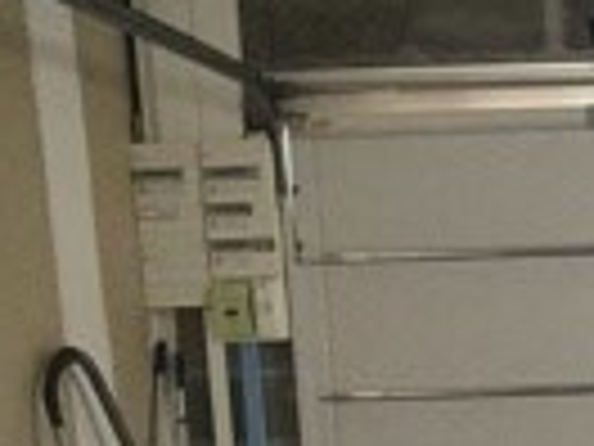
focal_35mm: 79
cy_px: 595
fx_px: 1356
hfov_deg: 22.1
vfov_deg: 17.4
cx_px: 778
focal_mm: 2.2
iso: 1250
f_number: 2.2
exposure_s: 1/50
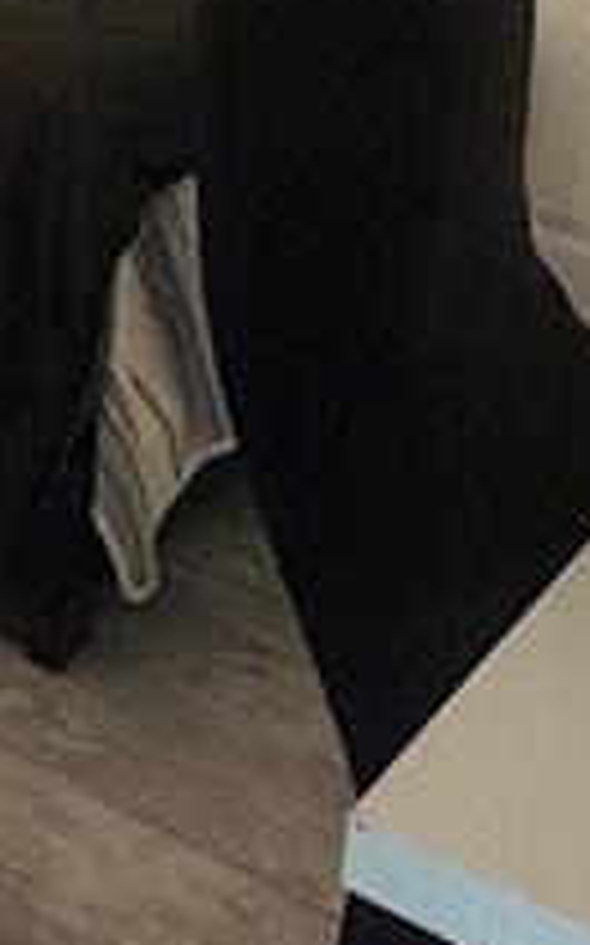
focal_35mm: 85
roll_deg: -4.2
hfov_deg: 14.3
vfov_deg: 21.5
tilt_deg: -6.9
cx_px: -320
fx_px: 2190
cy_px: -356
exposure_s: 1/60
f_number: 2.2
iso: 400
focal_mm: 2.22
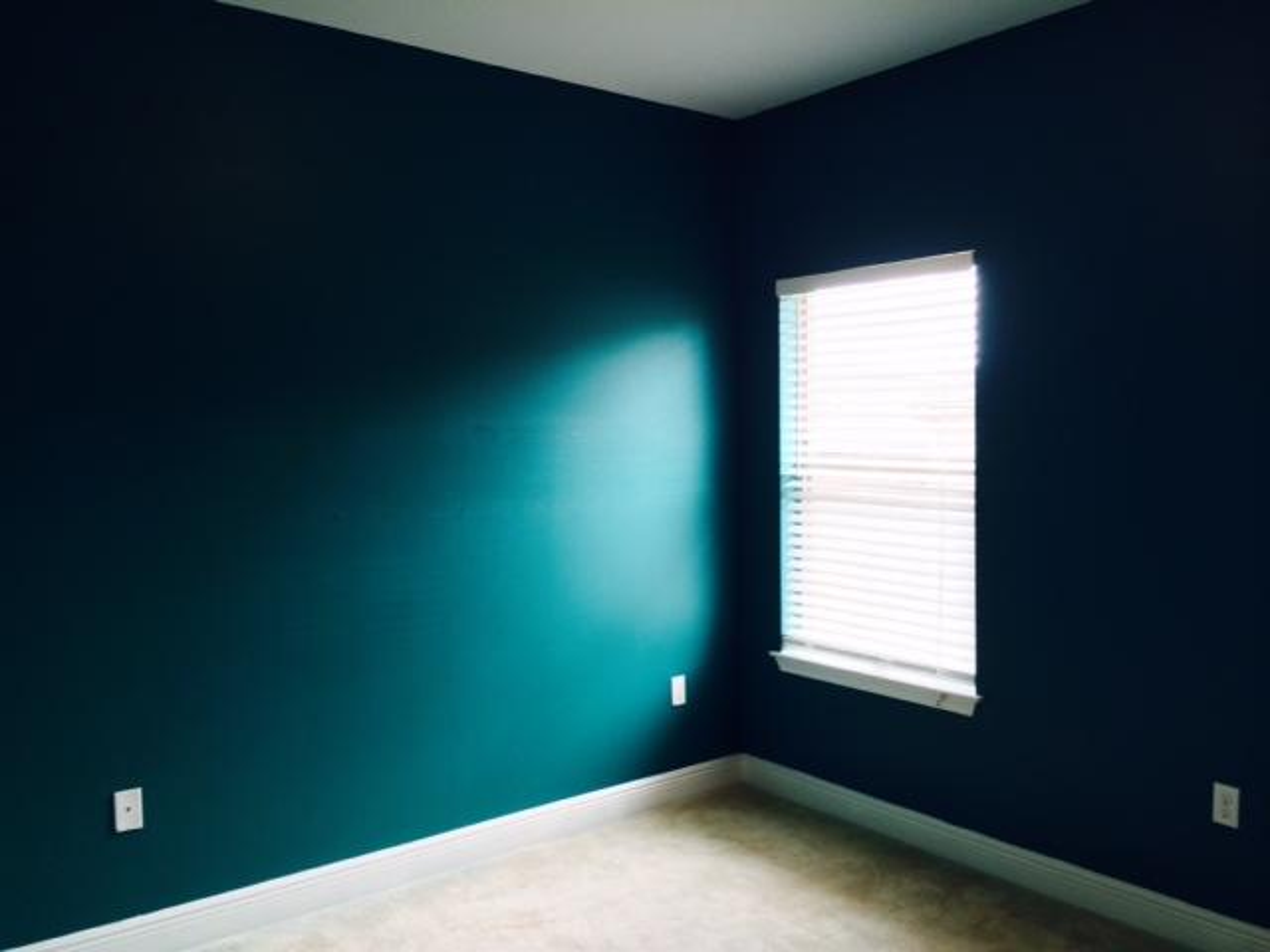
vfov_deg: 46.8
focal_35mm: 30
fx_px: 1101
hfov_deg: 60.0
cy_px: 476
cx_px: 635
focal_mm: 4.12
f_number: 2.2
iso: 40
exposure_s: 1/40
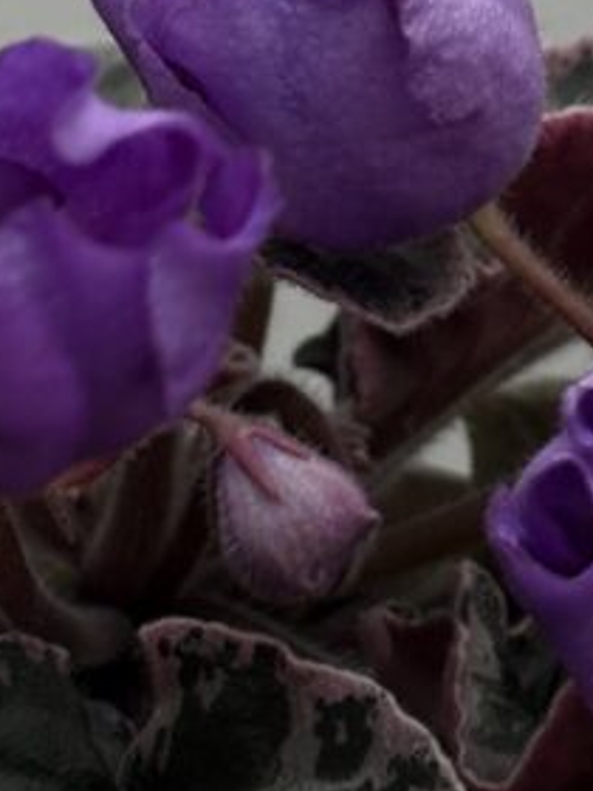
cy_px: -82
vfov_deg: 10.3
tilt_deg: -19.4
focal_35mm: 190
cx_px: 251
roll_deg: -0.1
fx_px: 4340
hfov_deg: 7.8
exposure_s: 1/117
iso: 50
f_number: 1.6
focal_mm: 5.96
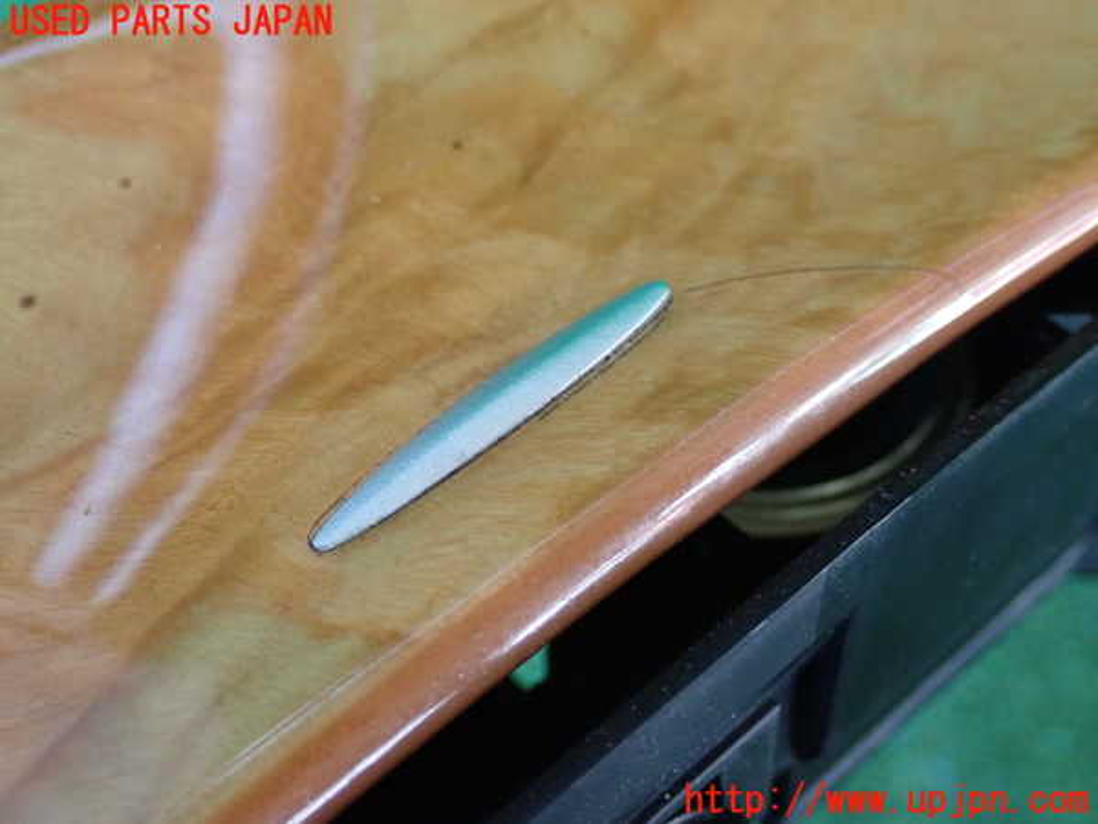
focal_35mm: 54
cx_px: 549
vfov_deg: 27.0
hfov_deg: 35.5
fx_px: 1713
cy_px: 412
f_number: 3.3
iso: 1000
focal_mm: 9.65
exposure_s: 1/100
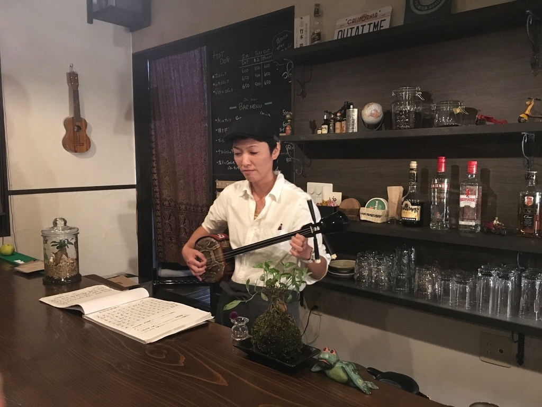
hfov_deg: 61.7
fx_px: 454
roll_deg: +0.6
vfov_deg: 48.2
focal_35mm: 29
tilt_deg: -6.1
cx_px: 271
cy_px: 204
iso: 320
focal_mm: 4.15
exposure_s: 1/15
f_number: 2.2
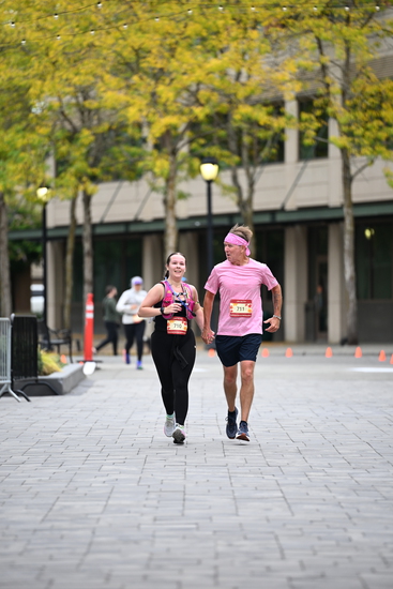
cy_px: 294
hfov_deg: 6.9
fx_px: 3273
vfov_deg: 10.3
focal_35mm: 200
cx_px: 196
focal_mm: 200
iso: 640
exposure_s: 1/1600
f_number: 2.8
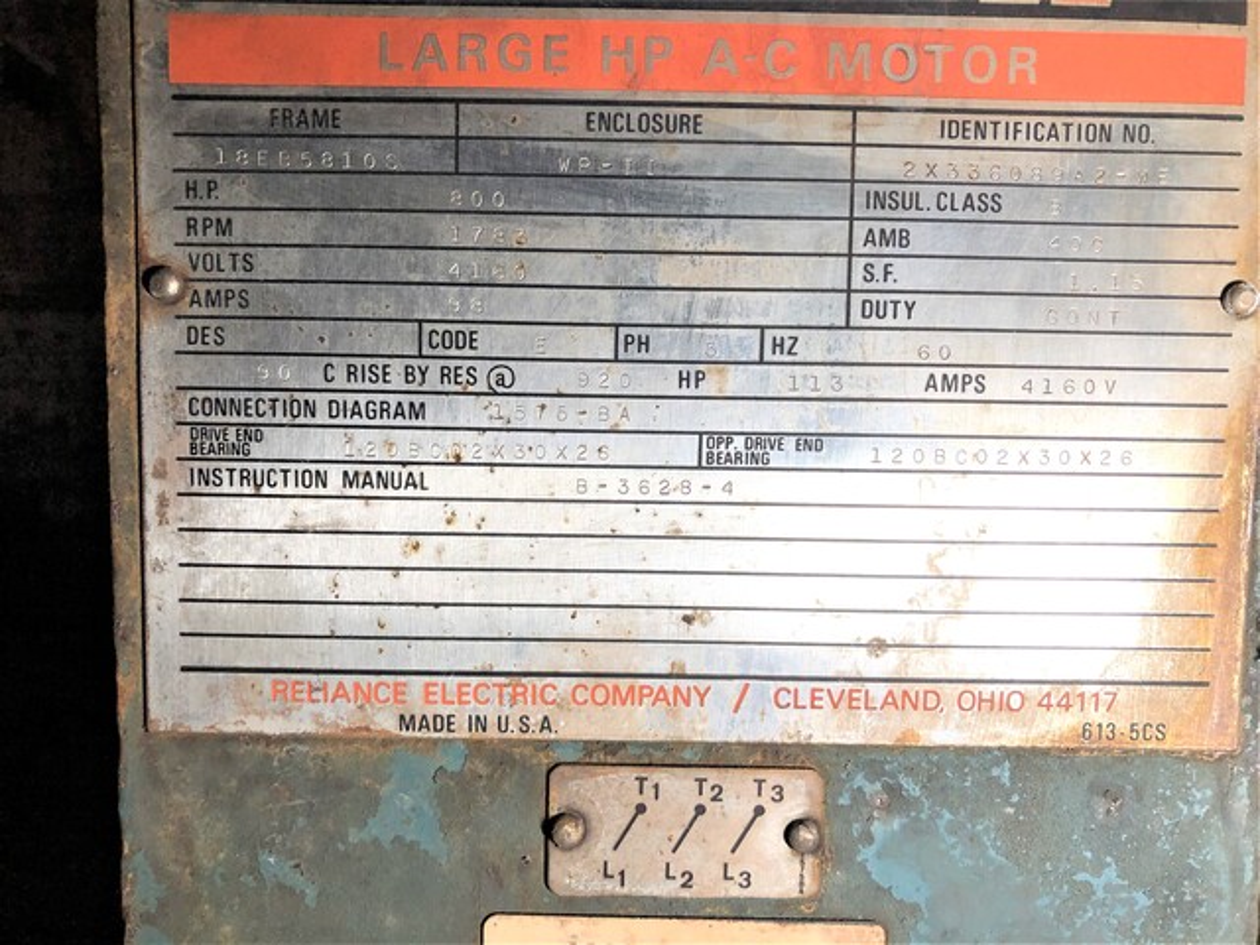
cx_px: 630
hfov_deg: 63.4
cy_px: 472
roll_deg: -0.7
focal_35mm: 28
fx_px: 1019
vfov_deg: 49.7
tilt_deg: +3.6
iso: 25
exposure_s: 1/40
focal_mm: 3.99
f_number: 1.8
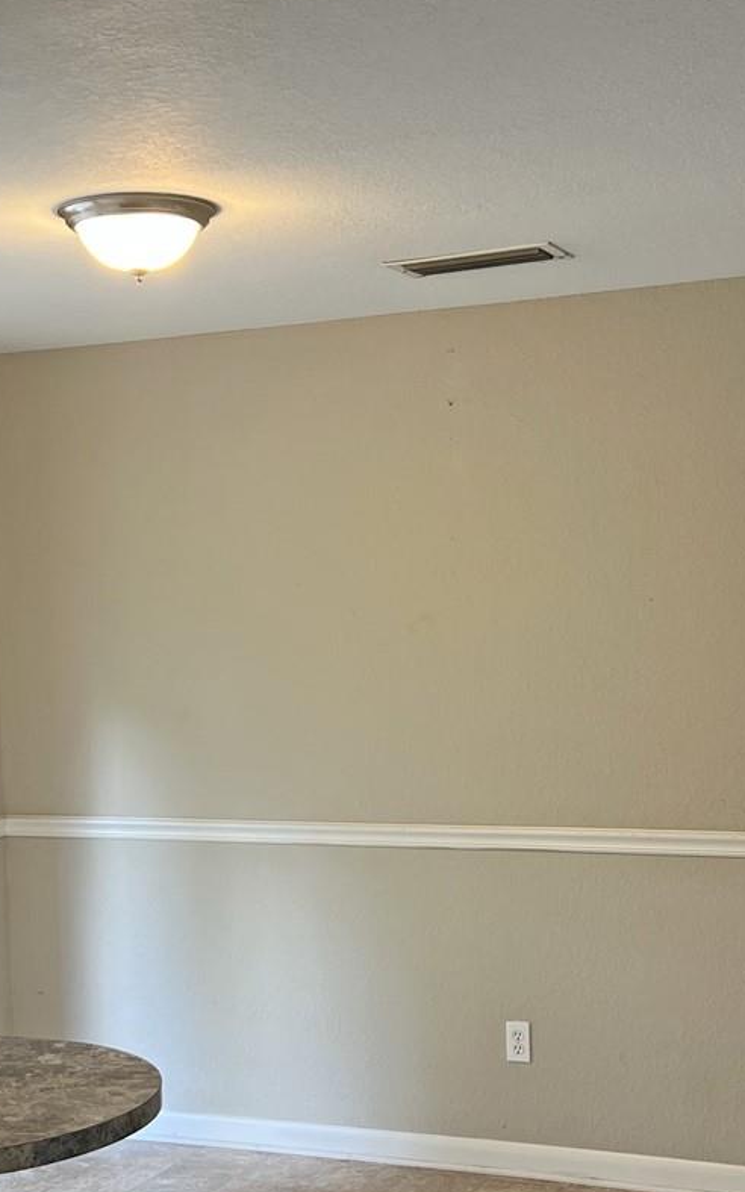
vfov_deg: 35.8
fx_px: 1819
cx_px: 292
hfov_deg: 23.1
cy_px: 813
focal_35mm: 56
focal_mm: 5.7
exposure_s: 1/120
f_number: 1.5
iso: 100
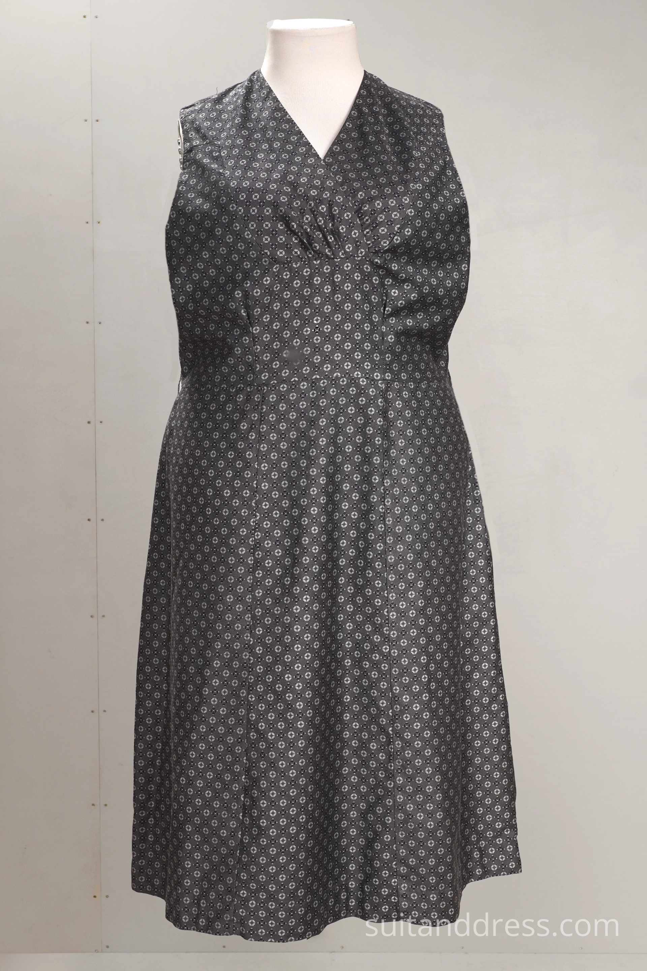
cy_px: 486
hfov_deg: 28.1
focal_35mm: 48
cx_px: 324
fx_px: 1294
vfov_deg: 41.1
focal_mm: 32
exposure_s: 1/30
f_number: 7.1
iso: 320
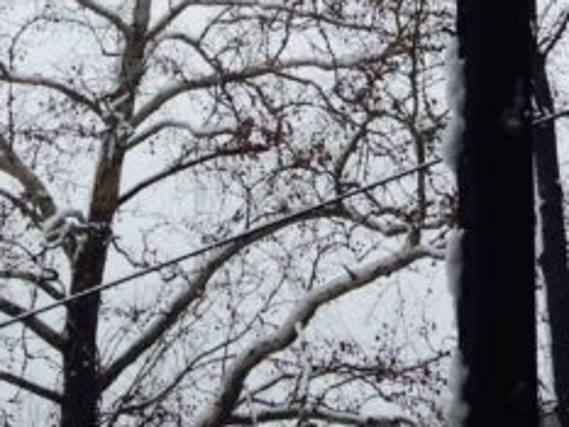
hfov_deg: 13.1
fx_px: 2385
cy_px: -344
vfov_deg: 9.7
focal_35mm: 145
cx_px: 745
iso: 50
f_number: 2.4
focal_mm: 4.12
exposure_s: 1/2169
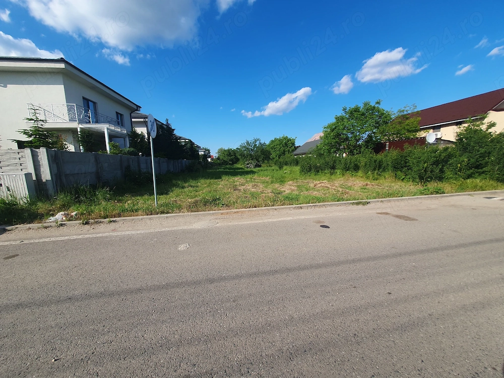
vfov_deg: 89.9
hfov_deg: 106.2
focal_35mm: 13
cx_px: 252
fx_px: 189
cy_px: 189
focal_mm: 1.8
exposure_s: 1/990
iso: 50
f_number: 2.2
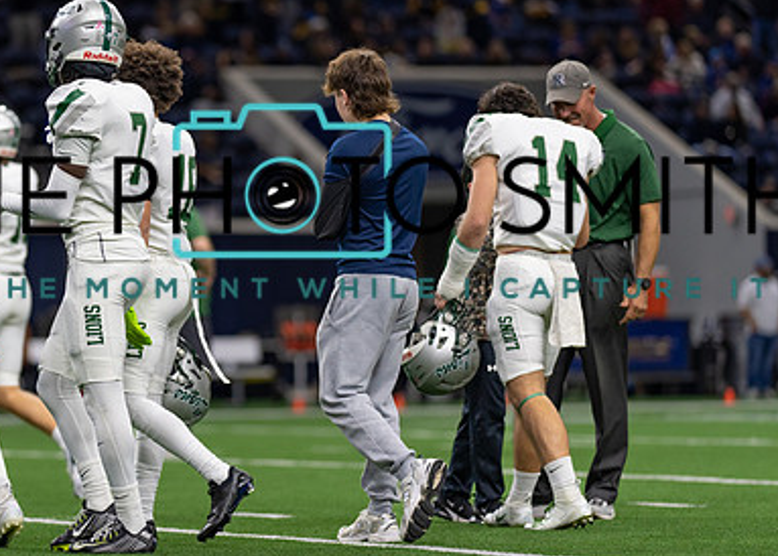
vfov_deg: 5.7
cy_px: 253
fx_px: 5615
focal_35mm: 254
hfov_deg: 7.9
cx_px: 147
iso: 640
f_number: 1.8
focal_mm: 135
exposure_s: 1/1000
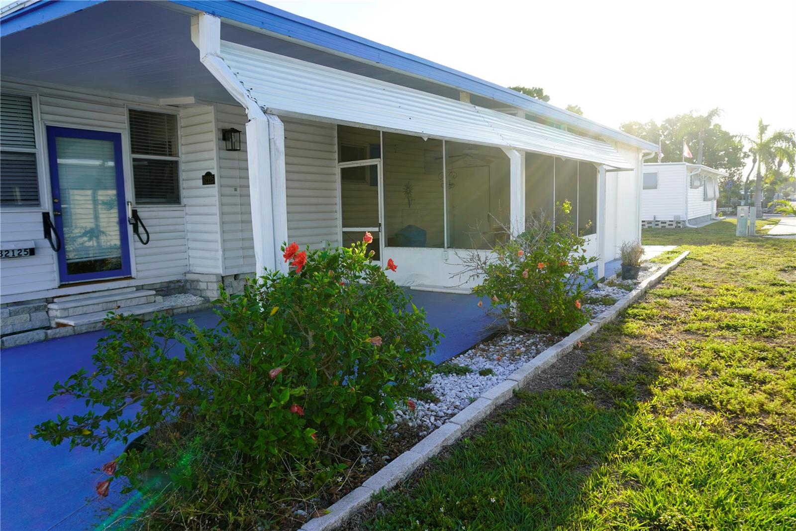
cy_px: 266
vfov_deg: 50.4
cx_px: 398
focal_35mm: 26
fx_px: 564
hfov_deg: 70.4
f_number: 5
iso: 100
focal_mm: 17
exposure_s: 1/160
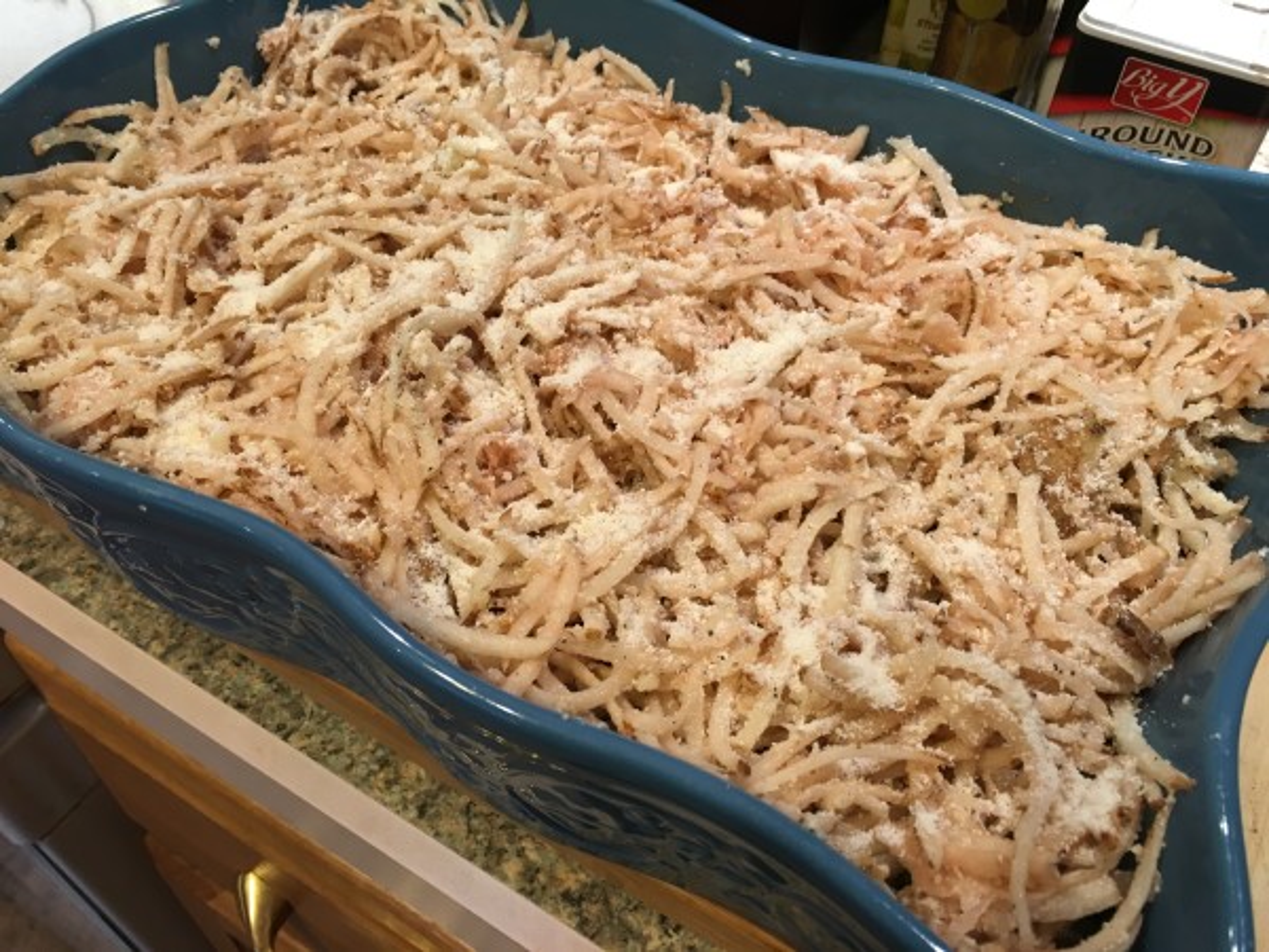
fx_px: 1063
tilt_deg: -48.2
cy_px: 476
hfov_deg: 61.7
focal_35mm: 29
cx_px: 634
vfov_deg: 48.2
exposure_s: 1/30
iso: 80
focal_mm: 4.15
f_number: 2.2
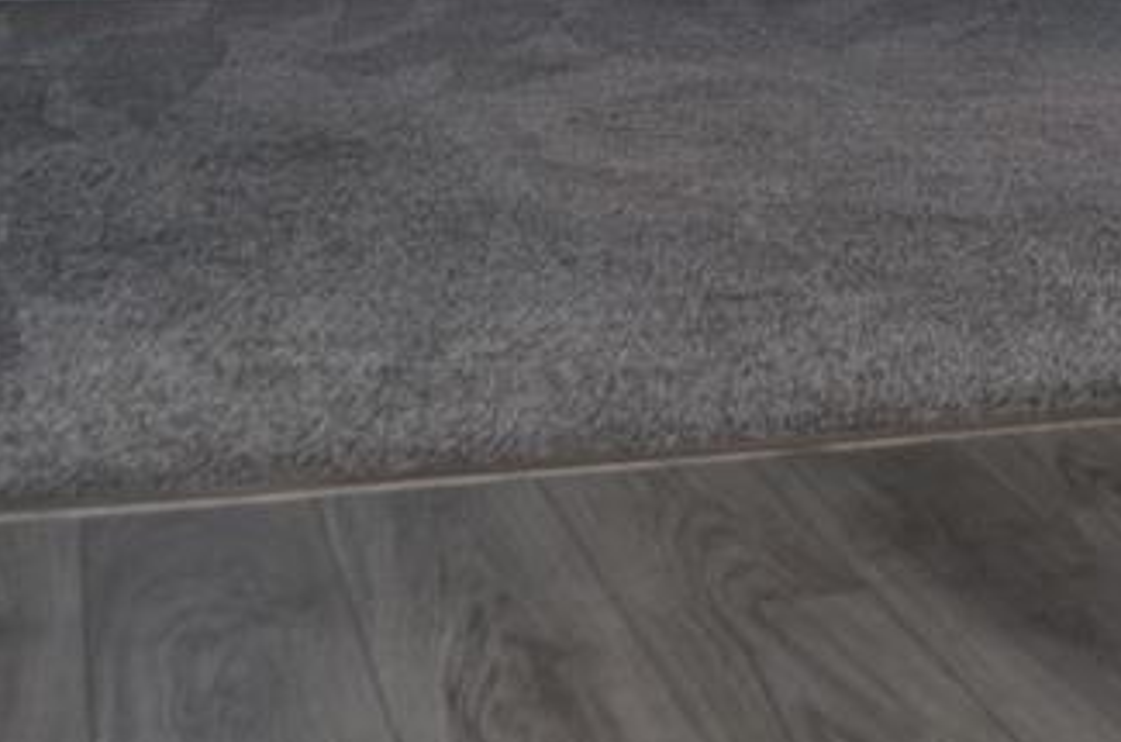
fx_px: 2640
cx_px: 1150
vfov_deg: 15.0
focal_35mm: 85
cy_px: -330
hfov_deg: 22.9
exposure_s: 1/200
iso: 200
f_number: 3.5
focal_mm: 18
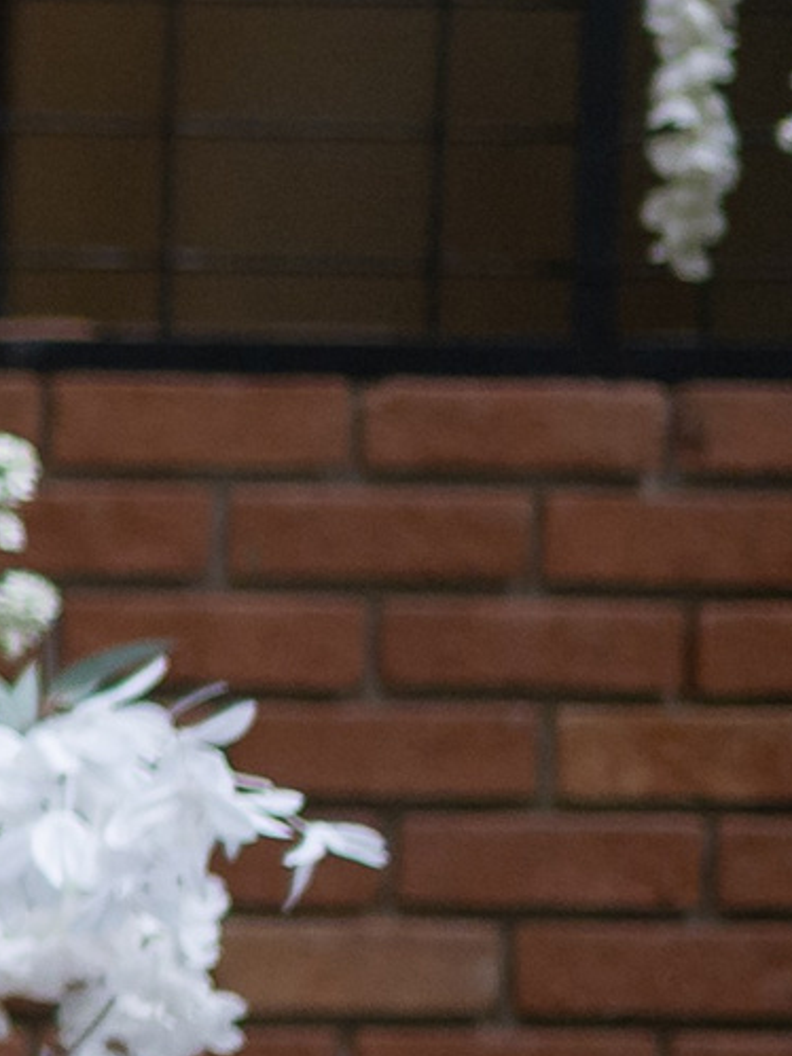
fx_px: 7874
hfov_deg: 5.3
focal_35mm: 258
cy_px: 10
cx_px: -1846
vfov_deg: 7.6
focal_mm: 35
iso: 640
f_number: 1.4
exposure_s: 1/2000
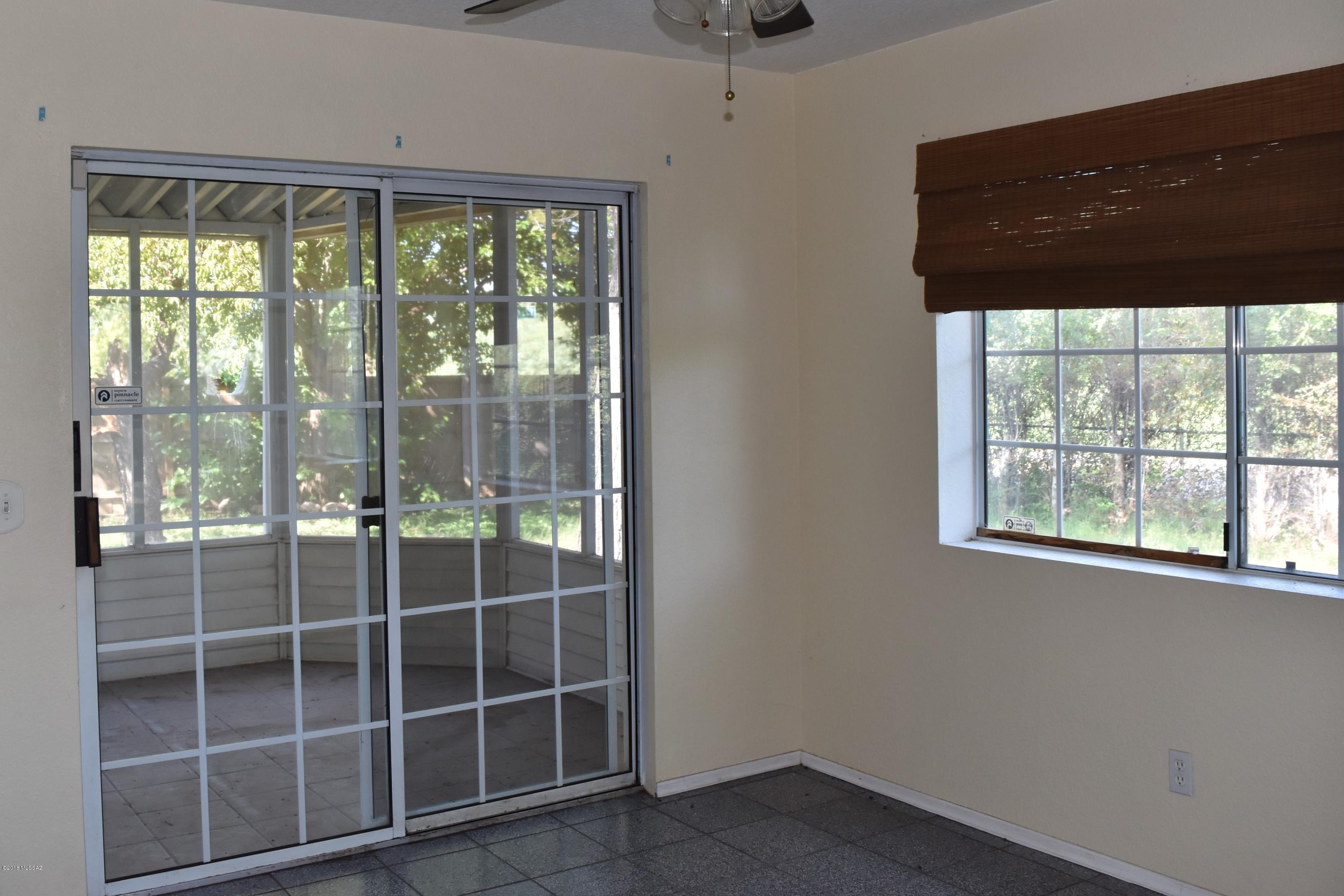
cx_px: 672
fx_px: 1008
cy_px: 448
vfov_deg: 47.9
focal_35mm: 27
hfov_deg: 67.4
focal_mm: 18
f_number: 5.6
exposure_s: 1/125
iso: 720
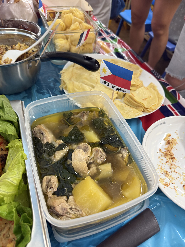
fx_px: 171
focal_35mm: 24
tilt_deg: -48.7
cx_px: 92
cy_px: 124
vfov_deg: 71.6
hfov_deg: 56.8
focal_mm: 6.76
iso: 200
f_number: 1.78
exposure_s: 1/50
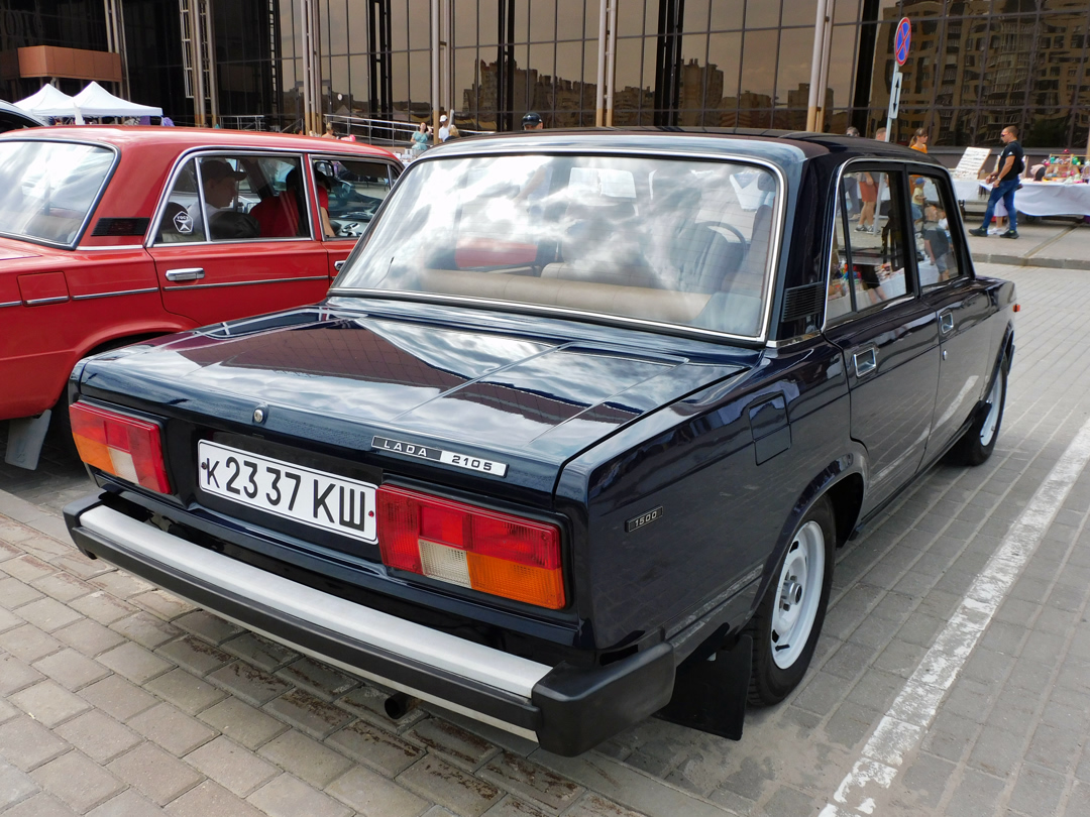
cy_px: 408
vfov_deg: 46.8
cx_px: 545
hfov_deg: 60.0
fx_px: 945
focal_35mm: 30
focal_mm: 5.4
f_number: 3.5
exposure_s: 1/800
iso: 125
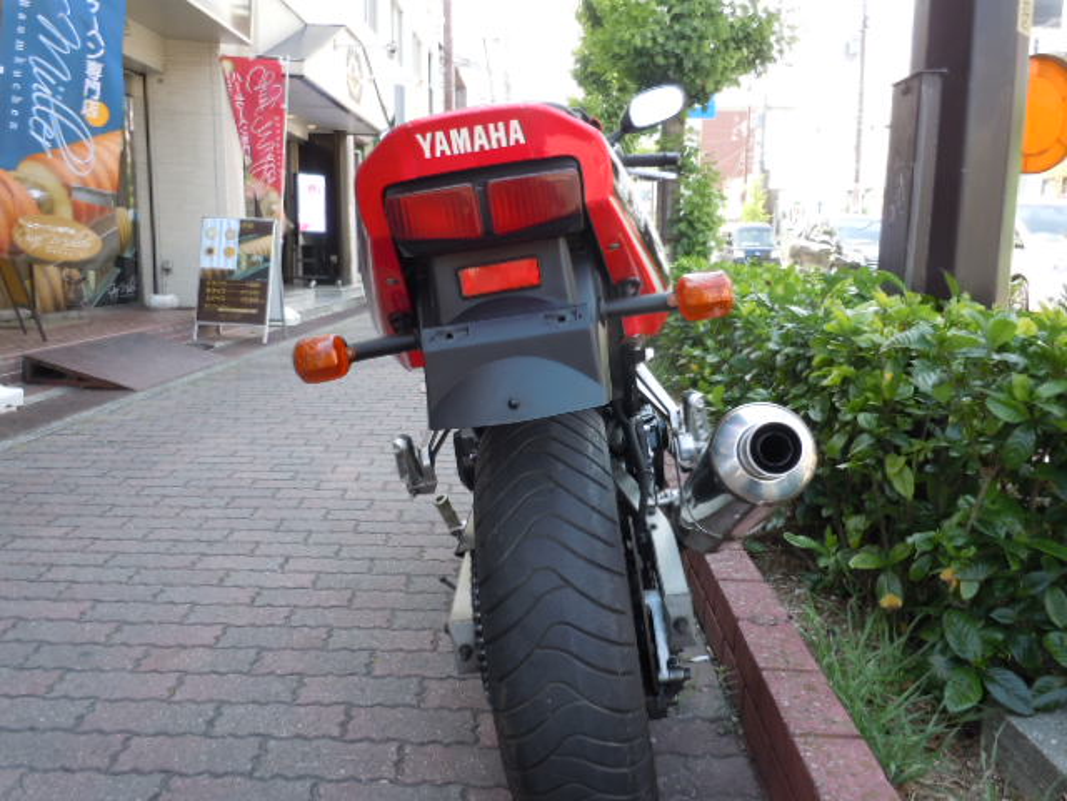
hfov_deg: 63.4
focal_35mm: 28
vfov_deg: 49.7
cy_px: 400
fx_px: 863
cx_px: 534
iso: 100
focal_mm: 5
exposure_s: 1/60
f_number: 3.7
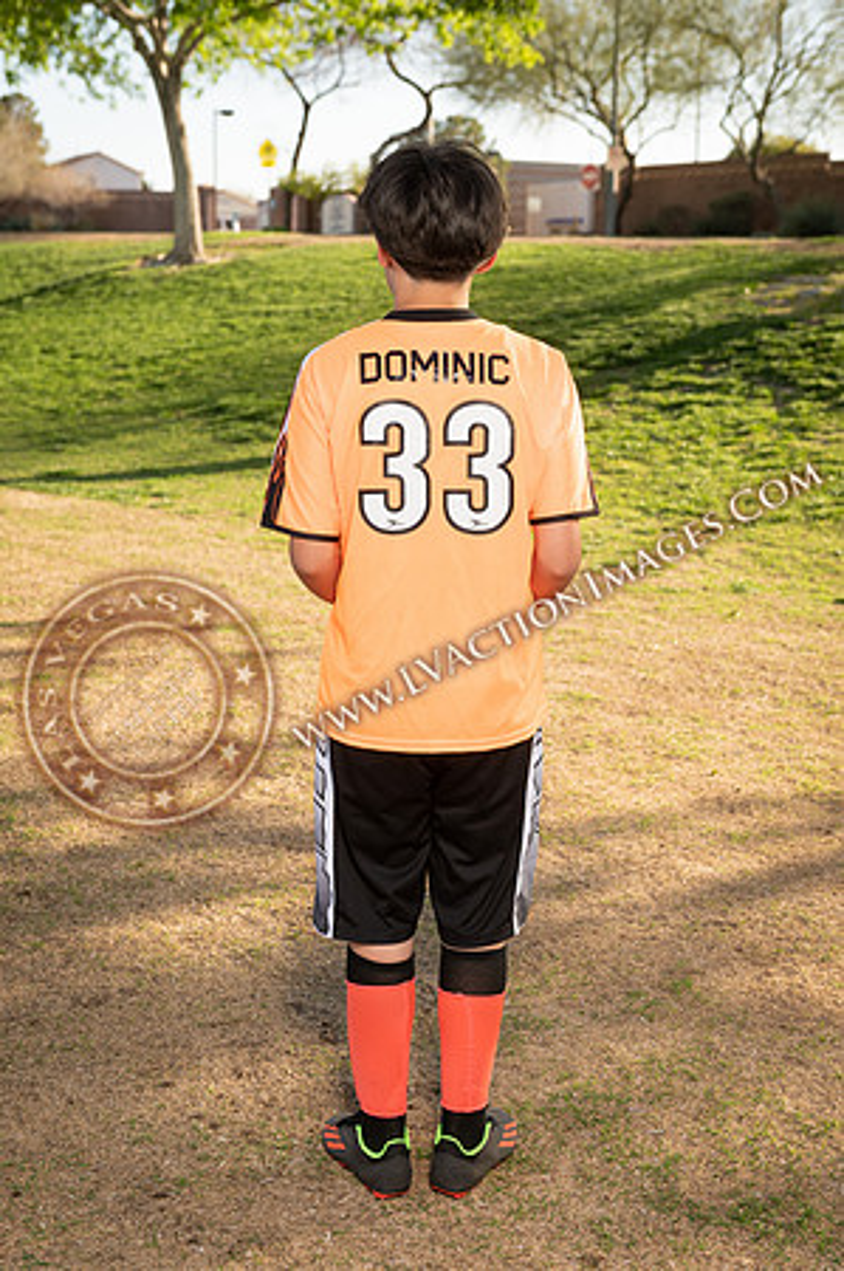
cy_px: 636
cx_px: 422
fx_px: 1692
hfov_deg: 28.0
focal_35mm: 48
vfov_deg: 41.2
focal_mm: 48
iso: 100
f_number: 4
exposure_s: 1/250
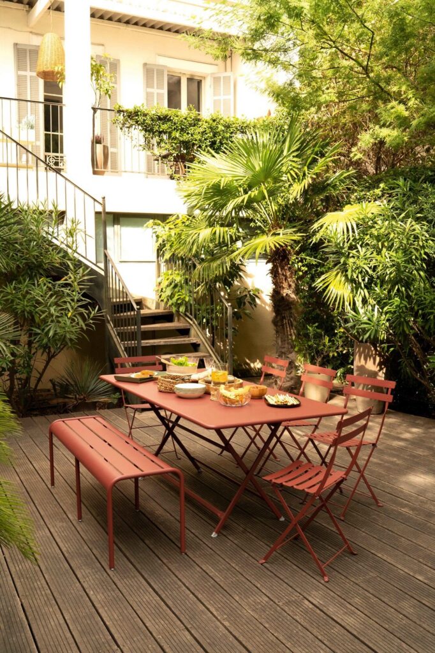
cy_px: 326
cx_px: 218
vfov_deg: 54.4
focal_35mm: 35
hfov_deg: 37.8
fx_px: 635
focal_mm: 35
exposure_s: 1/250
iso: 1000
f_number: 9
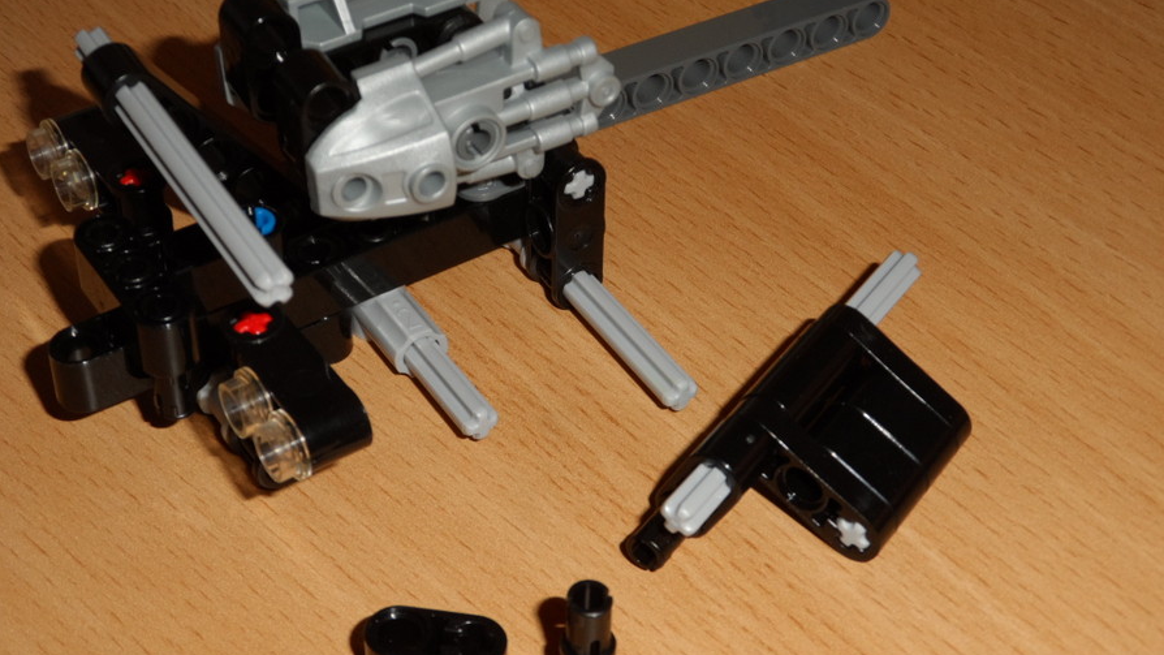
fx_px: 2099
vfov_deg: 17.7
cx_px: 583
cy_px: 372
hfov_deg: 31.0
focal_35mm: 68
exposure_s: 1/45
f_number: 4.2
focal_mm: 10.2
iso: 100
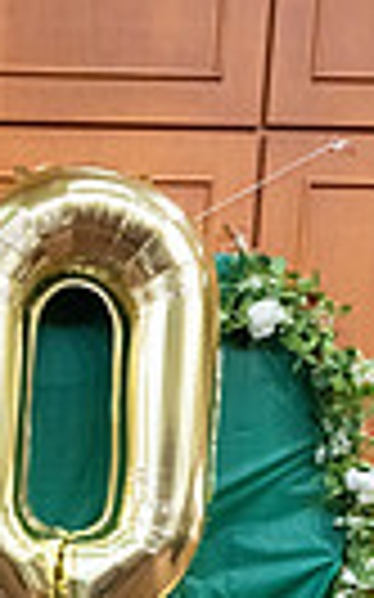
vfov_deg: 21.9
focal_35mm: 83
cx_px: -216
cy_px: 823
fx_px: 1355
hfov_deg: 14.5
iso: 6400
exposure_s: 1/125
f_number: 4
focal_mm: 24
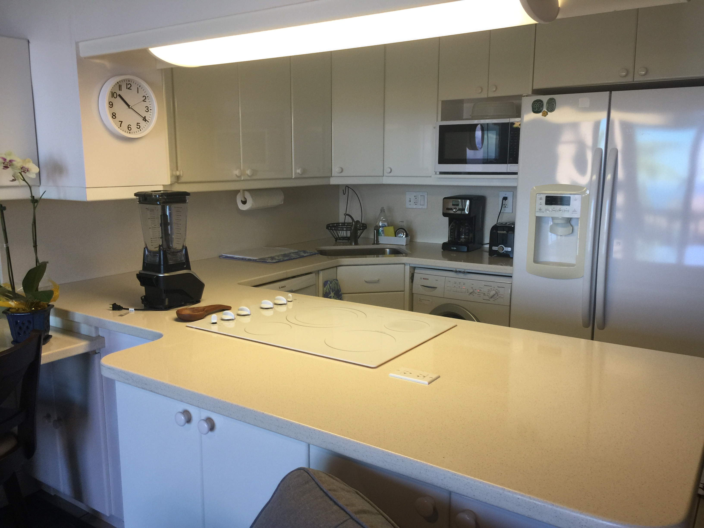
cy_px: 264
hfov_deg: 61.7
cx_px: 352
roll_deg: -1.5
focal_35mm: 29
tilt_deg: -8.8
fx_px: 590
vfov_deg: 48.2
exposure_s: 1/30
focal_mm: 4.15
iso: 32
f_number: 2.2
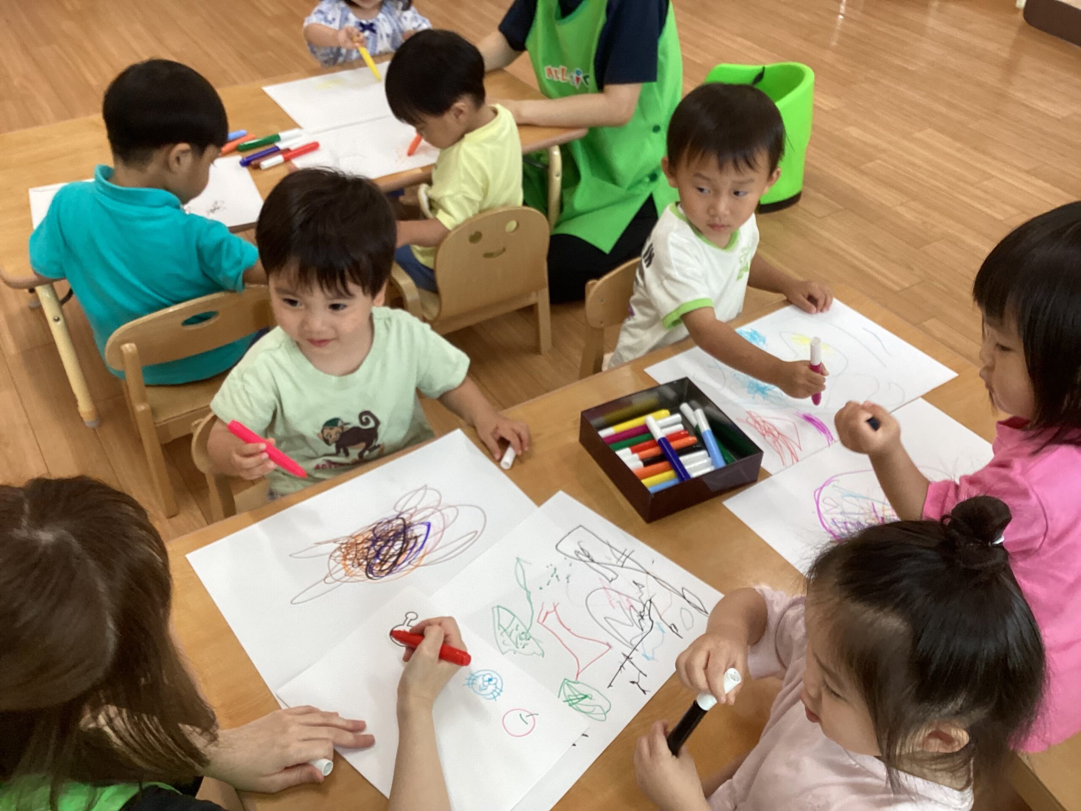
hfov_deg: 58.4
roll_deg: -1.1
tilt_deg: -40.3
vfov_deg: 45.4
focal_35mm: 31
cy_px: 406
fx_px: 968
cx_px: 540
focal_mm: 3.3
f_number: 2.4
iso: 100
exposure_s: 1/100
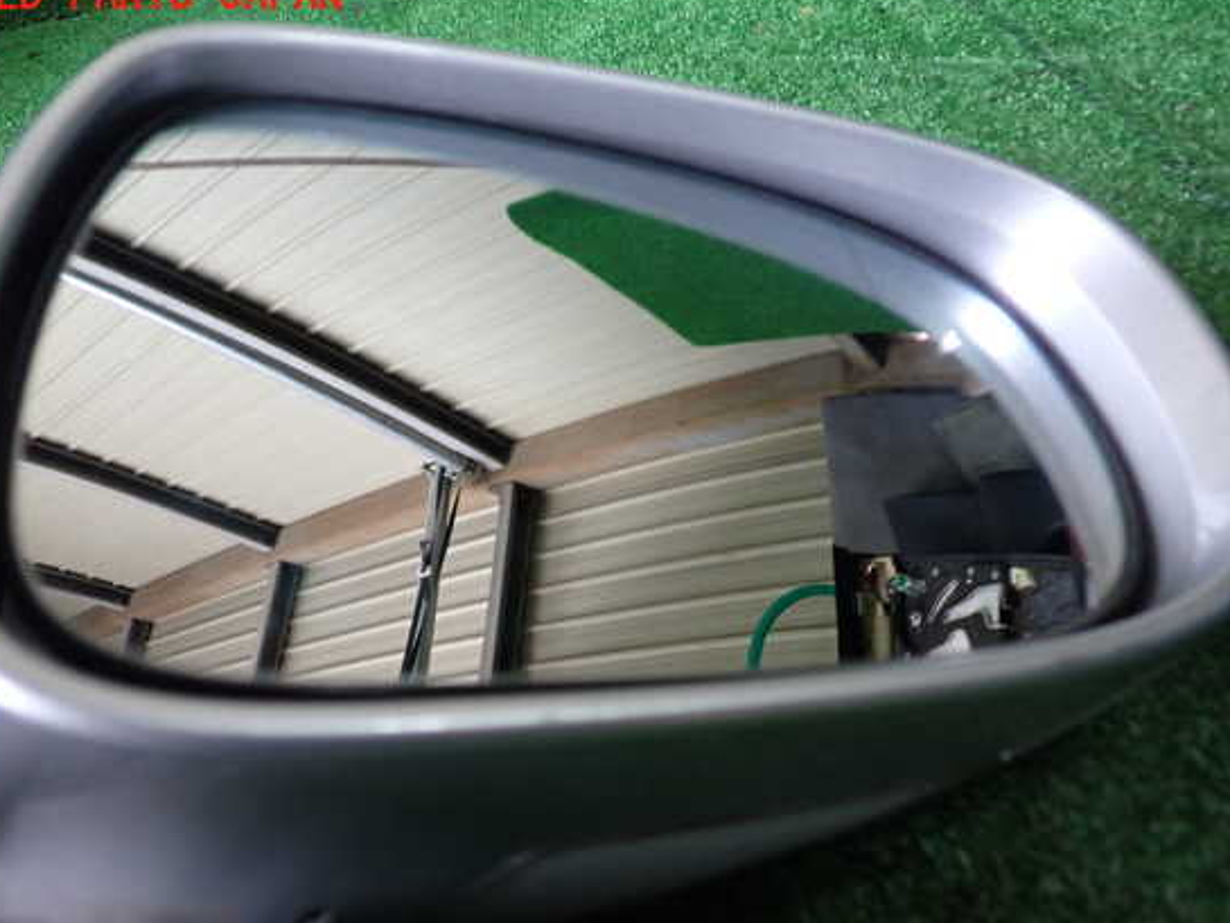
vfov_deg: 43.0
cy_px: 474
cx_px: 609
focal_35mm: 33
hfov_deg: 55.3
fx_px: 1173
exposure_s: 1/80
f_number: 2.3
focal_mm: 5.4
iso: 400
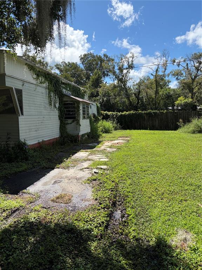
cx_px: 101
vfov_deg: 67.3
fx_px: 202
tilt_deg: -4.2
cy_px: 135
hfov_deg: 53.1
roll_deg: -2.2
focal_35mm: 26
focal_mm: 5.96
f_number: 1.6
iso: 50
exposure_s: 1/2538
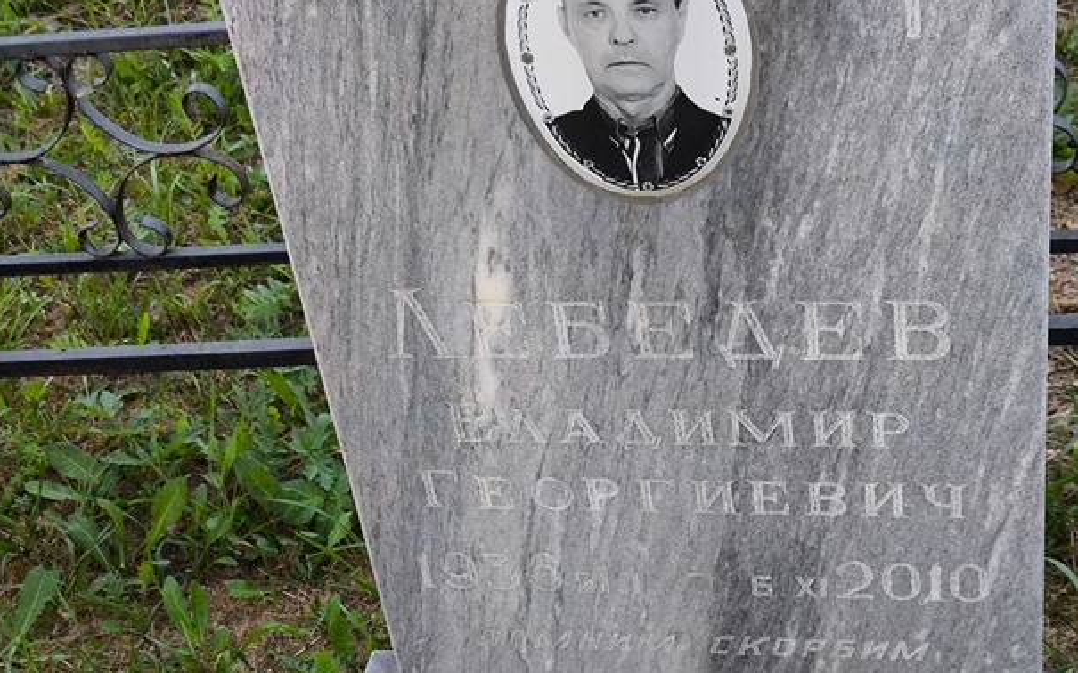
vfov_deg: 18.4
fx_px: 2056
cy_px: 527
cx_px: 637
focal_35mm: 70
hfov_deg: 29.3
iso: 64
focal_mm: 4.71
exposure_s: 1/100
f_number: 1.7
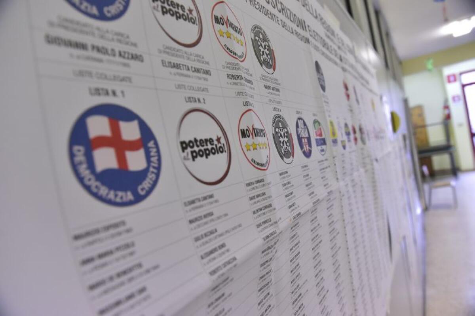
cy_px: 158
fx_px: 316
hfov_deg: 73.8
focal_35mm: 24
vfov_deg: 53.1
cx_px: 238
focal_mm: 24
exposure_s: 1/125
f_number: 4
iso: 4000
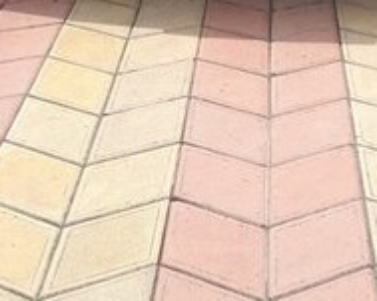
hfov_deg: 20.5
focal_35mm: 92
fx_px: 1026
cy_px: -113
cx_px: 319
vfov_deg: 15.7
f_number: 1.9
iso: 40
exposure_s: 1/612
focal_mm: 3.6
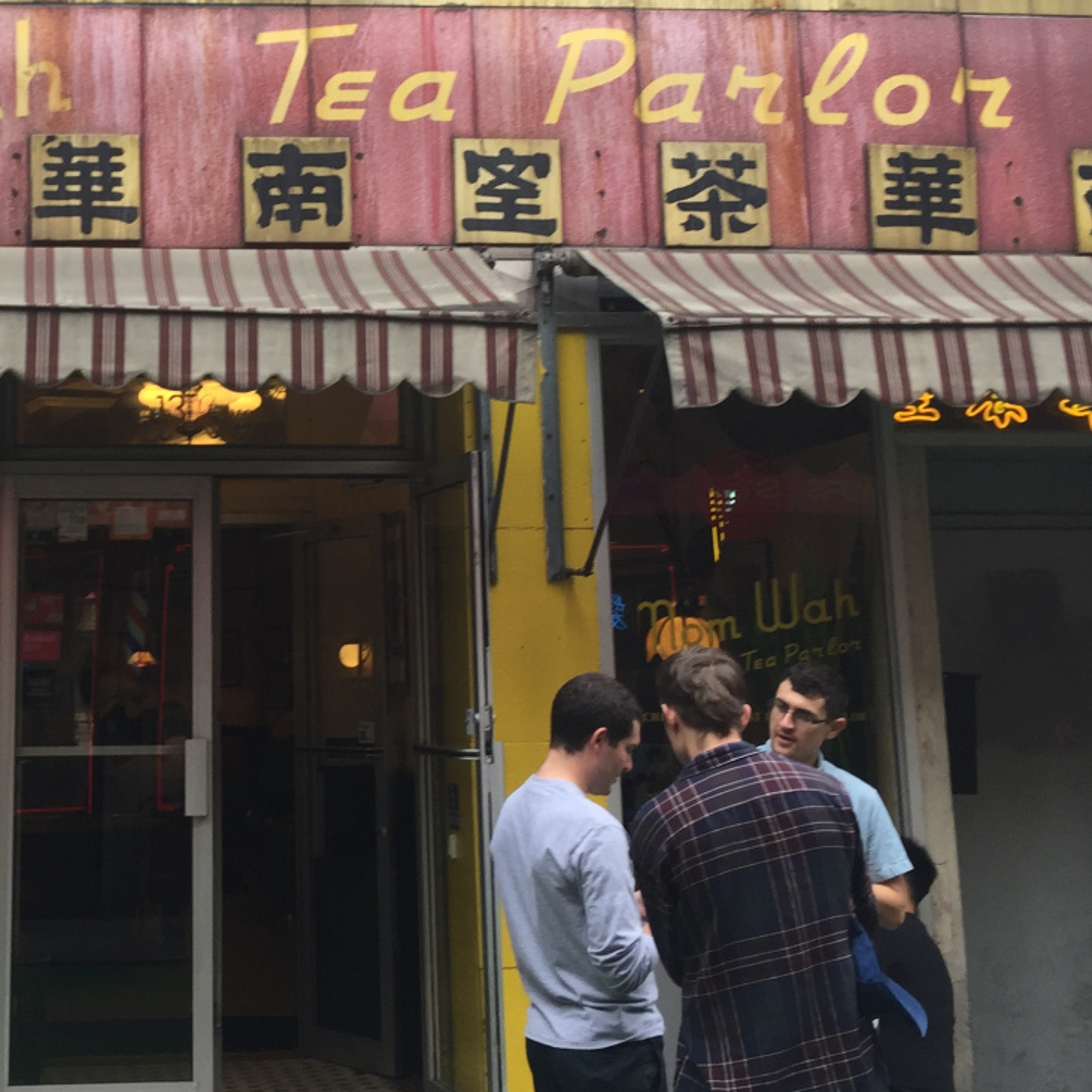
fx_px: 1999
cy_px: 272
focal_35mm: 56
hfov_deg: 29.5
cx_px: 151
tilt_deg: +12.0
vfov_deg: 30.1
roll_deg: +0.0
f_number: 2.2
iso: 32
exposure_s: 1/150
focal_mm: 4.15
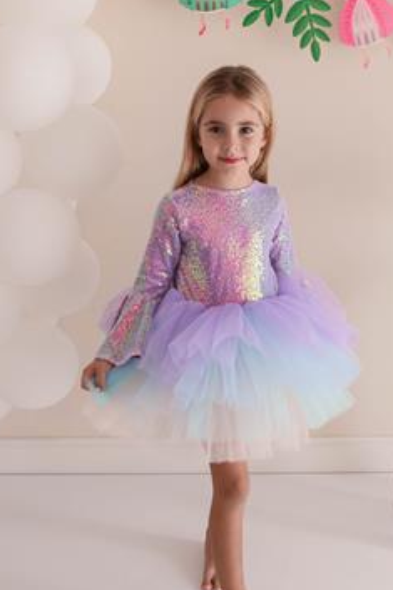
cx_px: 284
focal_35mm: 58
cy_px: 205
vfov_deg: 34.2
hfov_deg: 23.2
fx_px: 951
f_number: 2.2
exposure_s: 1/250
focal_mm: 35
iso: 100
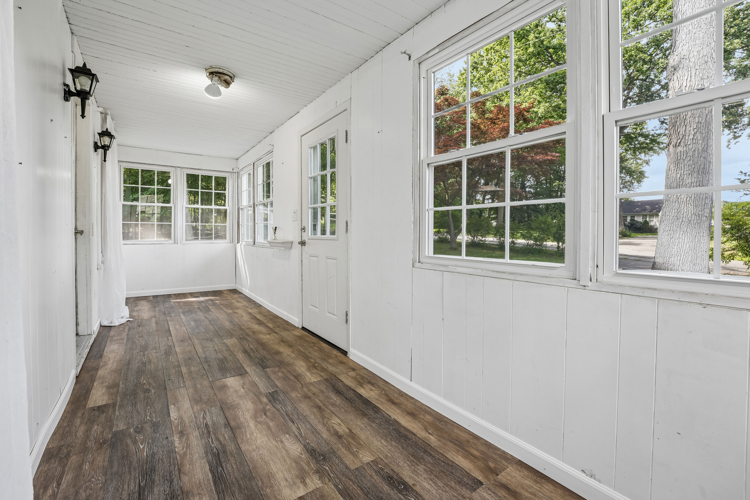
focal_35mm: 14
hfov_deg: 104.3
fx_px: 292
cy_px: 250
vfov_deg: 81.2
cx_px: 375
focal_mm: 14
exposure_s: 1/8
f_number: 8
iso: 100
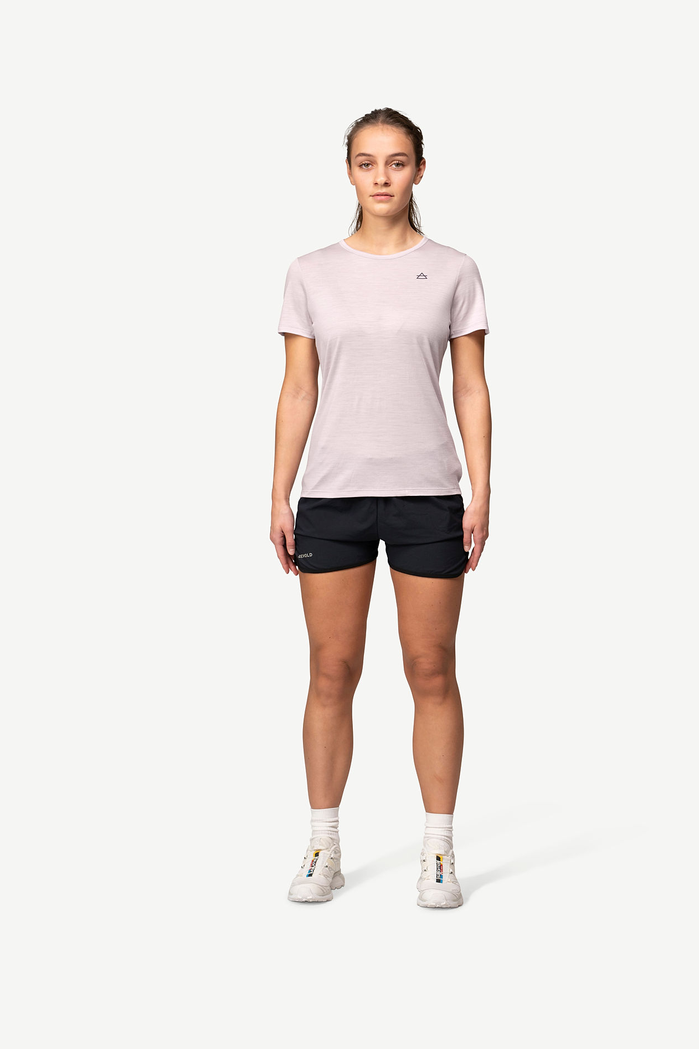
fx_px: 2068
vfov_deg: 28.5
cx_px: 350
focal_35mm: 71
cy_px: 525
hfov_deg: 19.2
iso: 500
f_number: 5
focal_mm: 70
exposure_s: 1/80
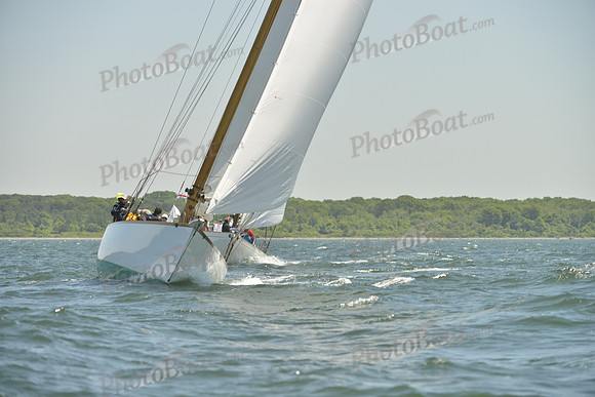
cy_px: 198
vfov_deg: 6.9
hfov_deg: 10.3
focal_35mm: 200
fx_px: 3306
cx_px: 298
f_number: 5
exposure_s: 1/800
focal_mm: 200
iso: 200
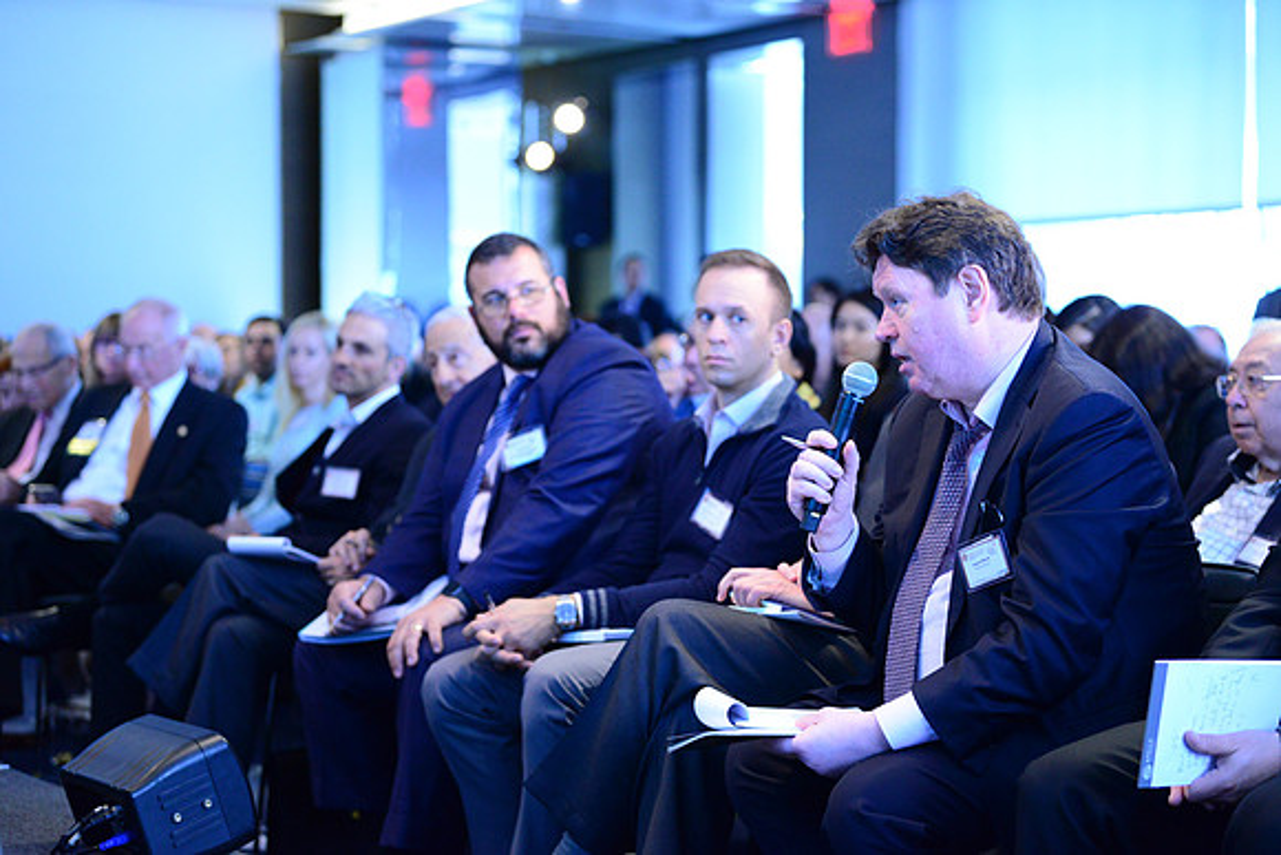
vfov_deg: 18.9
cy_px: 428
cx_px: 640
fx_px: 2562
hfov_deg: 28.1
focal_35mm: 72
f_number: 2.8
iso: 4000
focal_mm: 72
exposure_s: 1/125
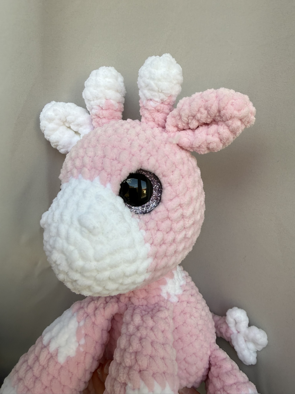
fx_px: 273
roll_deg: -1.4
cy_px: 197
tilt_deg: -3.2
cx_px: 148
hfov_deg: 56.8
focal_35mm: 24
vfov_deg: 71.6
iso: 40
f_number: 2.2
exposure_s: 1/177
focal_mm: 2.22
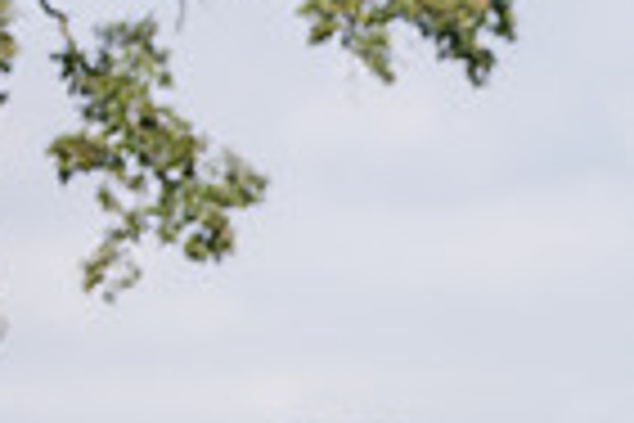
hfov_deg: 4.9
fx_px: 7378
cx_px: 1174
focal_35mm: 419
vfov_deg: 3.3
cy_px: 731
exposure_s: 1/400
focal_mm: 102
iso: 80
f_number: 4
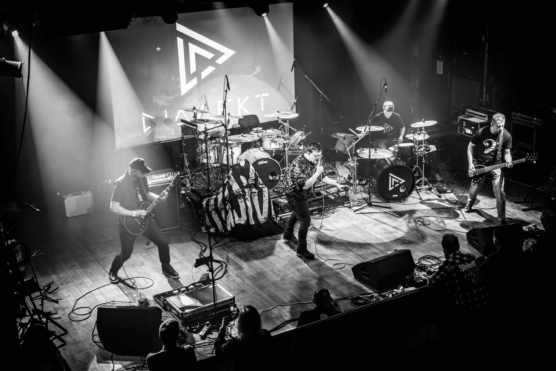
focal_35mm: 50
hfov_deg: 39.6
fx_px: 772
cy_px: 186
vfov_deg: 27.0
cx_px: 278
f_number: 1.8
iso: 1000
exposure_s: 1/125
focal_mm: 50
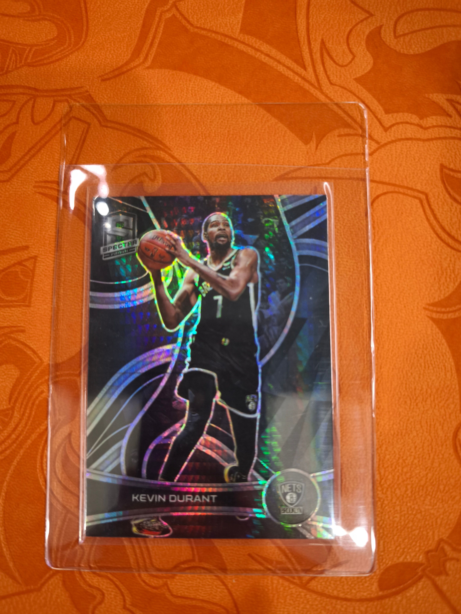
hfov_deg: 58.9
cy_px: 307
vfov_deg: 73.9
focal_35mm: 23
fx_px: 408
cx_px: 230
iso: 640
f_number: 1.6
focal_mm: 6.57
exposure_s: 1/50
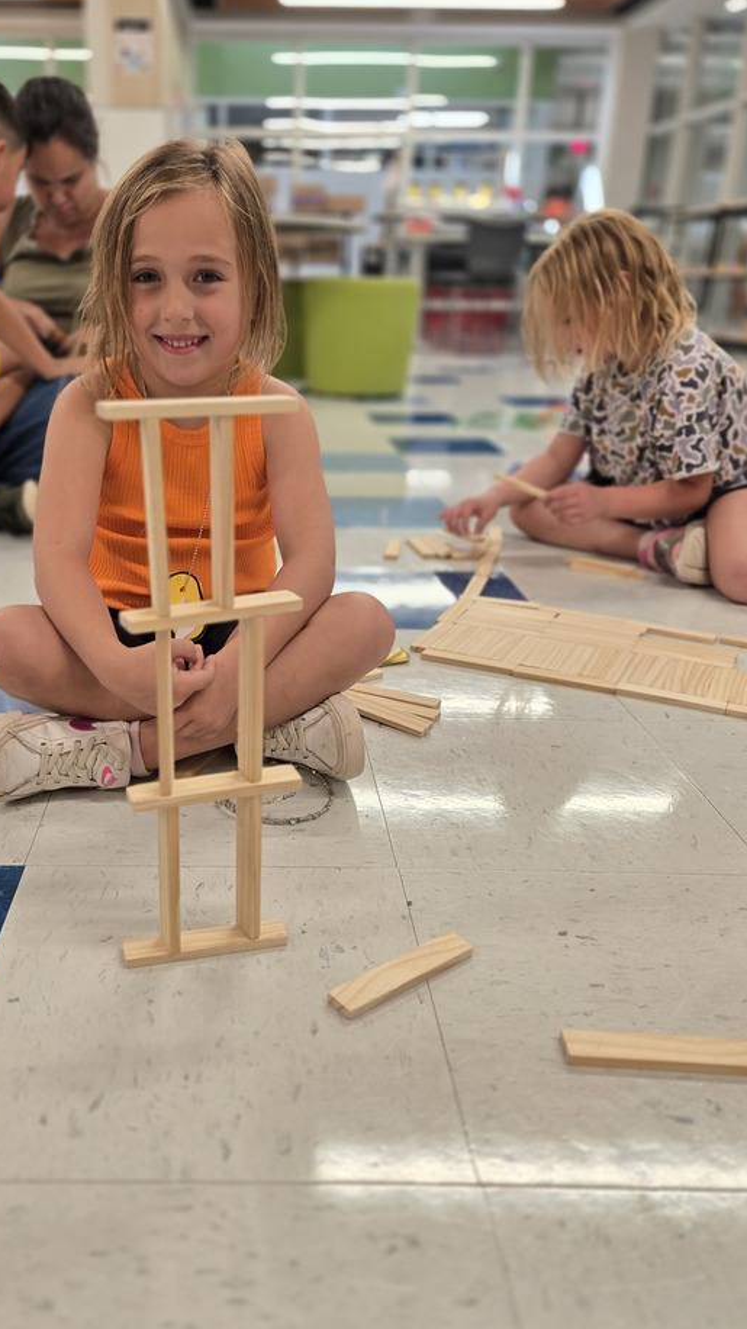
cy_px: 667
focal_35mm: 28
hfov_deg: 41.1
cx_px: 261
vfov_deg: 67.9
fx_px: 986
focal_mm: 5.4
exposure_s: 1/120
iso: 80
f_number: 1.8
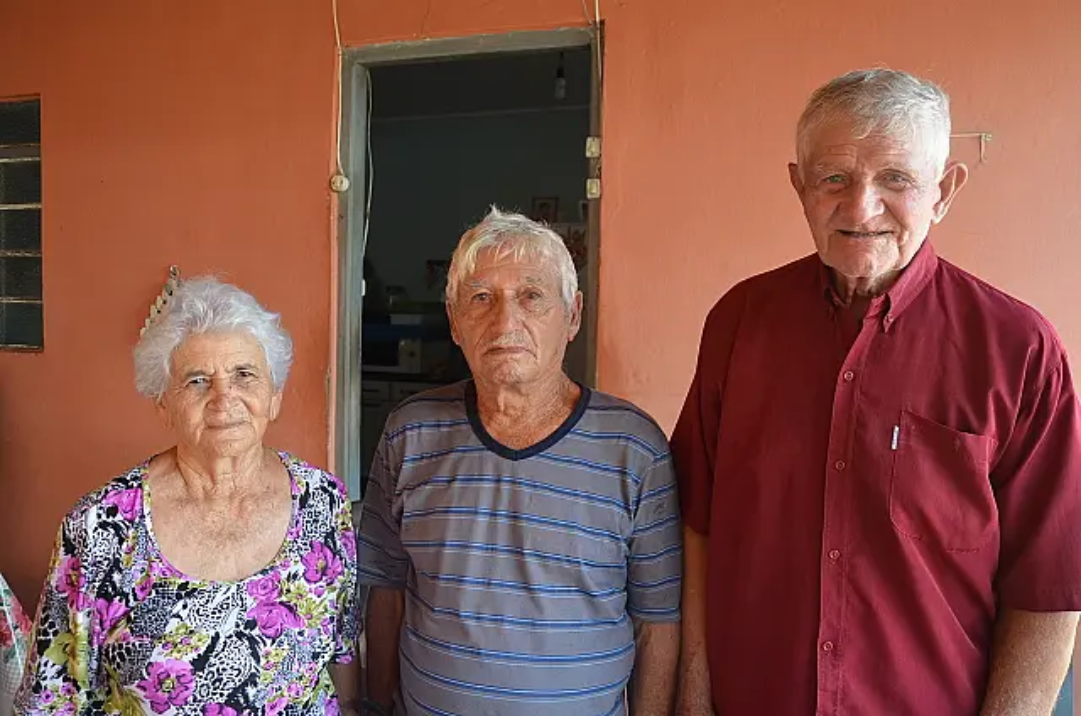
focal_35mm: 32
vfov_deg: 41.5
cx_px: 540
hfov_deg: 59.6
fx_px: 944
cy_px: 358
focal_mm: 21
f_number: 4.5
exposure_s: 1/80
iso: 400
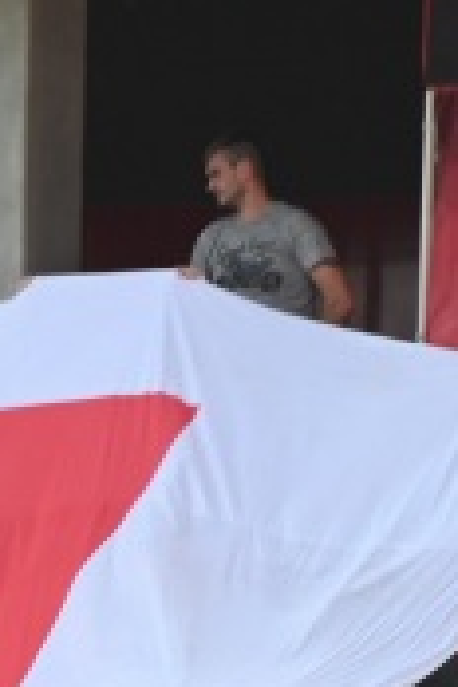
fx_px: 26314
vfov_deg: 1.5
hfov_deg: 1.0
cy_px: 898
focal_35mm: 1379
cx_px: -1177
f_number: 2.8
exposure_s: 1/800
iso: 200
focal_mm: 200
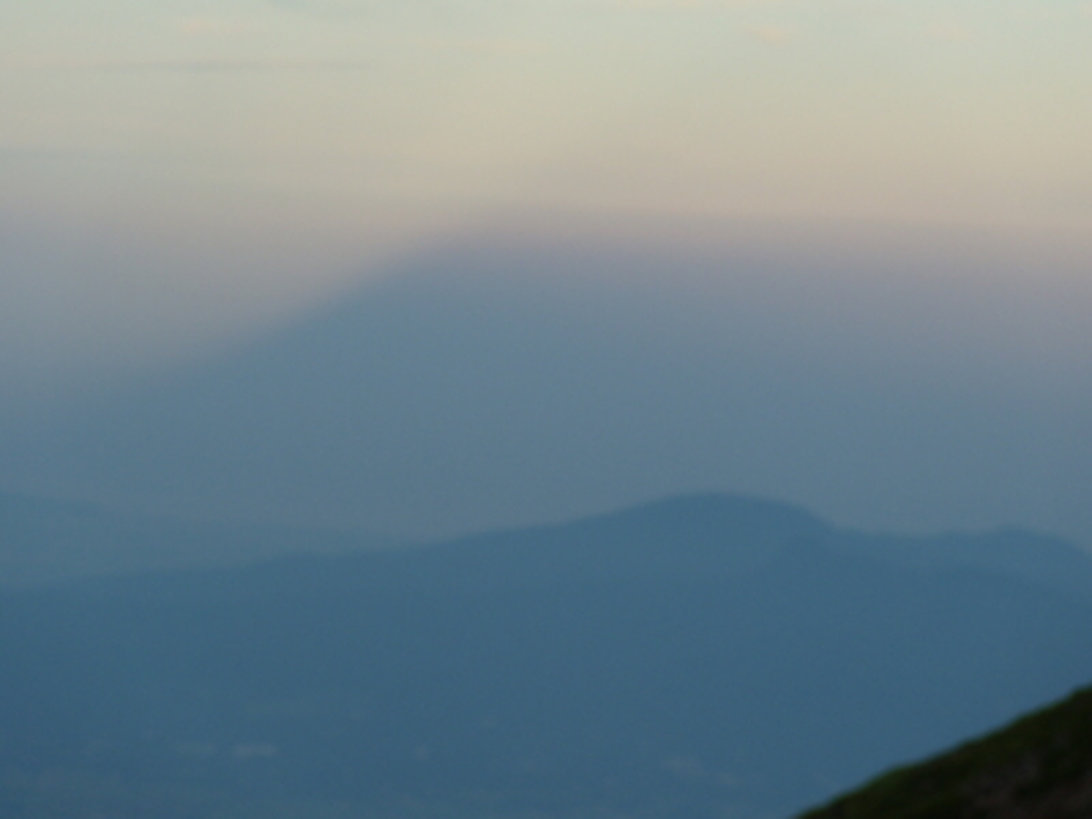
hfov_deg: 12.8
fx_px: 4858
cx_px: 546
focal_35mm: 154
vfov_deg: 9.6
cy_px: 410
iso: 80
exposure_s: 1/100
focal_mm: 27.2
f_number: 4.4
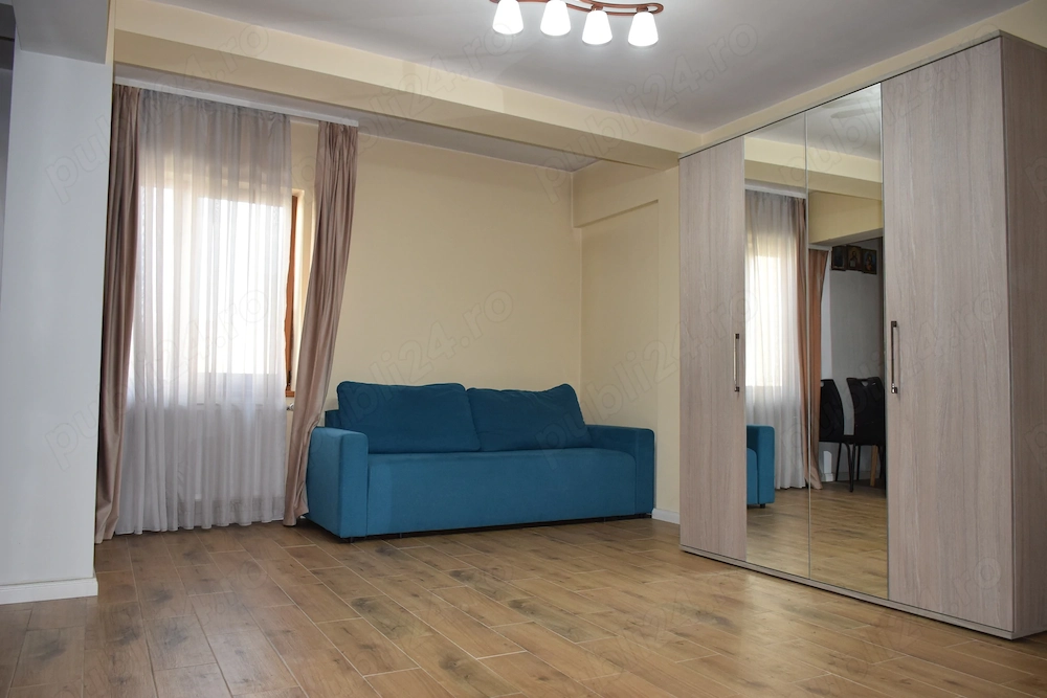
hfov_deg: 67.4
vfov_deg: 47.9
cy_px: 349
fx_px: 785
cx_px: 524
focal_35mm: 27
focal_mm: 18
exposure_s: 1/100
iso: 800
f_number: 5
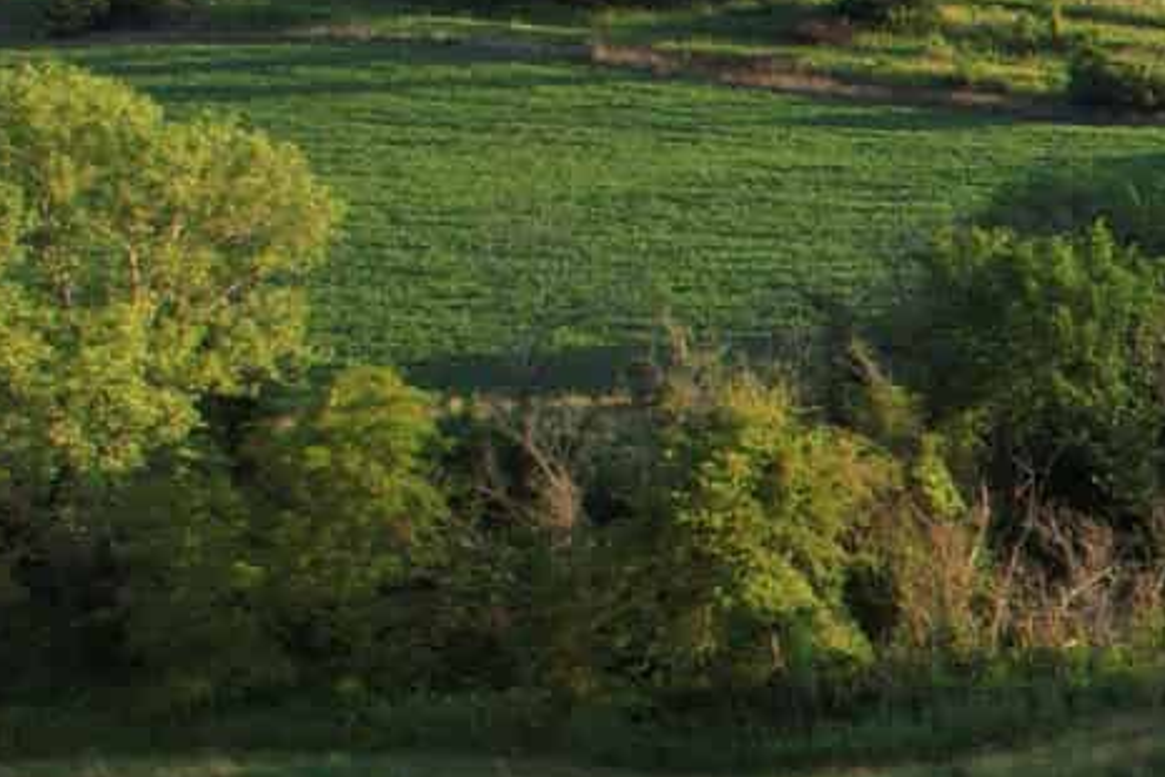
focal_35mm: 121
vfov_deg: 11.1
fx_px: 3915
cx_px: 3177
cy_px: 941
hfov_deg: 11.9
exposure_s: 1/500
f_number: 2.8
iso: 100
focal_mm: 8.4
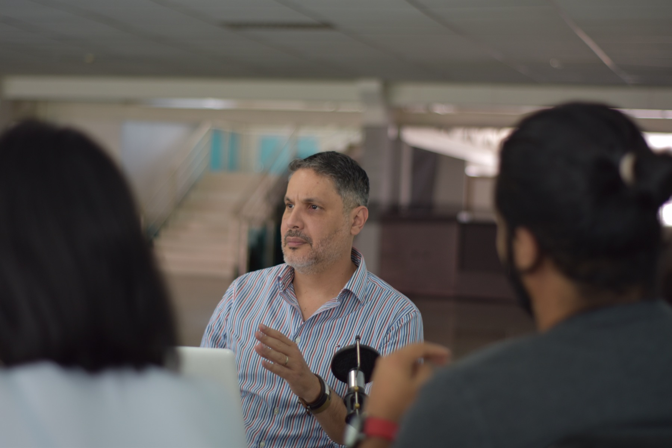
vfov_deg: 18.2
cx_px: 336
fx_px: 1400
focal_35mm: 75
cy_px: 224
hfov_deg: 27.0
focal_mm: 50
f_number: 1.8
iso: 100
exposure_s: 1/160
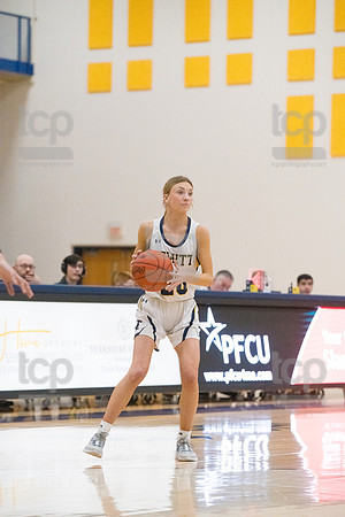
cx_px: 172
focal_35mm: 150
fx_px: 2156
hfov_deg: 9.1
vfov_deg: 13.7
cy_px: 258
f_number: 4.5
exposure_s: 1/1250
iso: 8000
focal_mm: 150
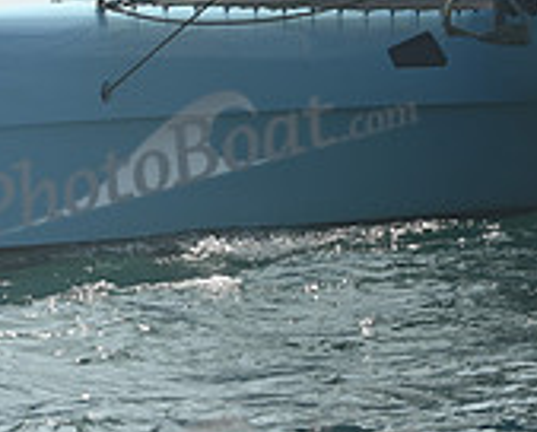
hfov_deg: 8.5
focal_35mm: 225
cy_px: -52
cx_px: 585
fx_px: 3584
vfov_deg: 6.9
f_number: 8
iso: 320
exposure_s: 1/1250
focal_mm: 70
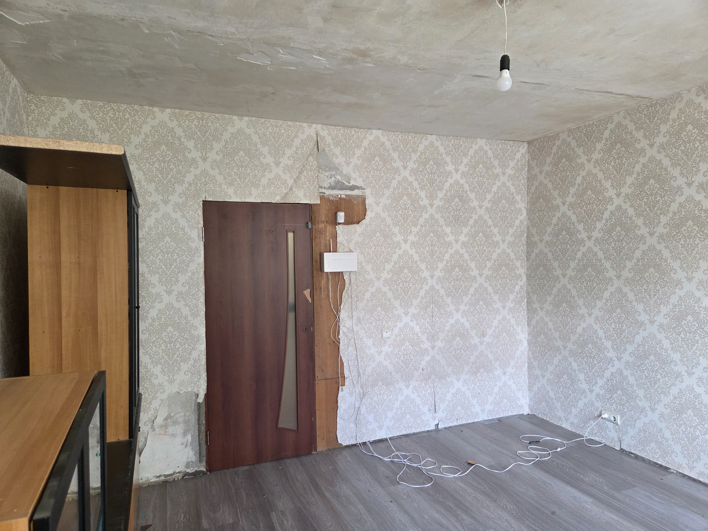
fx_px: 470
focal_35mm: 23
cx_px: 354
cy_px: 266
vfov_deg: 58.9
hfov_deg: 73.9
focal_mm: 5.4
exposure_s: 1/100
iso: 400
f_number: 1.8
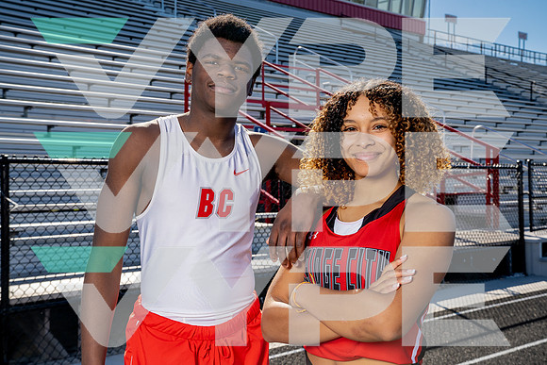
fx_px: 729
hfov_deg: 41.1
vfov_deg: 28.1
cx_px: 274
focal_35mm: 48
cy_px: 182
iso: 100
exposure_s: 1/250
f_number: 8
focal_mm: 48
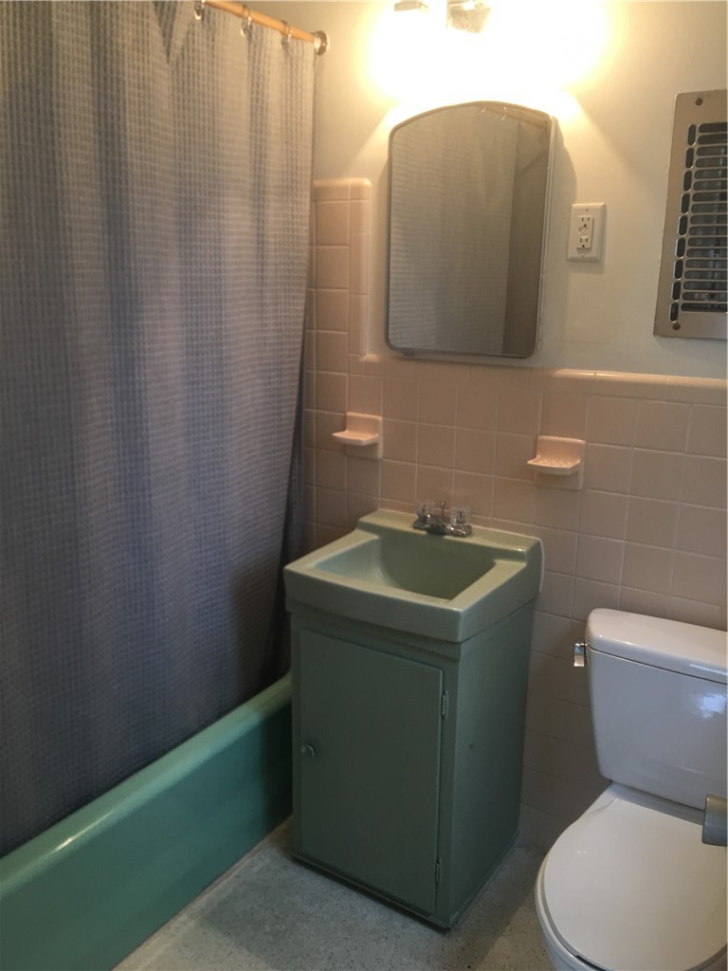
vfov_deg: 61.7
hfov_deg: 48.2
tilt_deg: -15.0
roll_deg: -0.2
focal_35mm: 29
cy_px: 486
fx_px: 813
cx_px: 364
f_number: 2.2
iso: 32
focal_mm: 4.15
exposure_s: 1/15
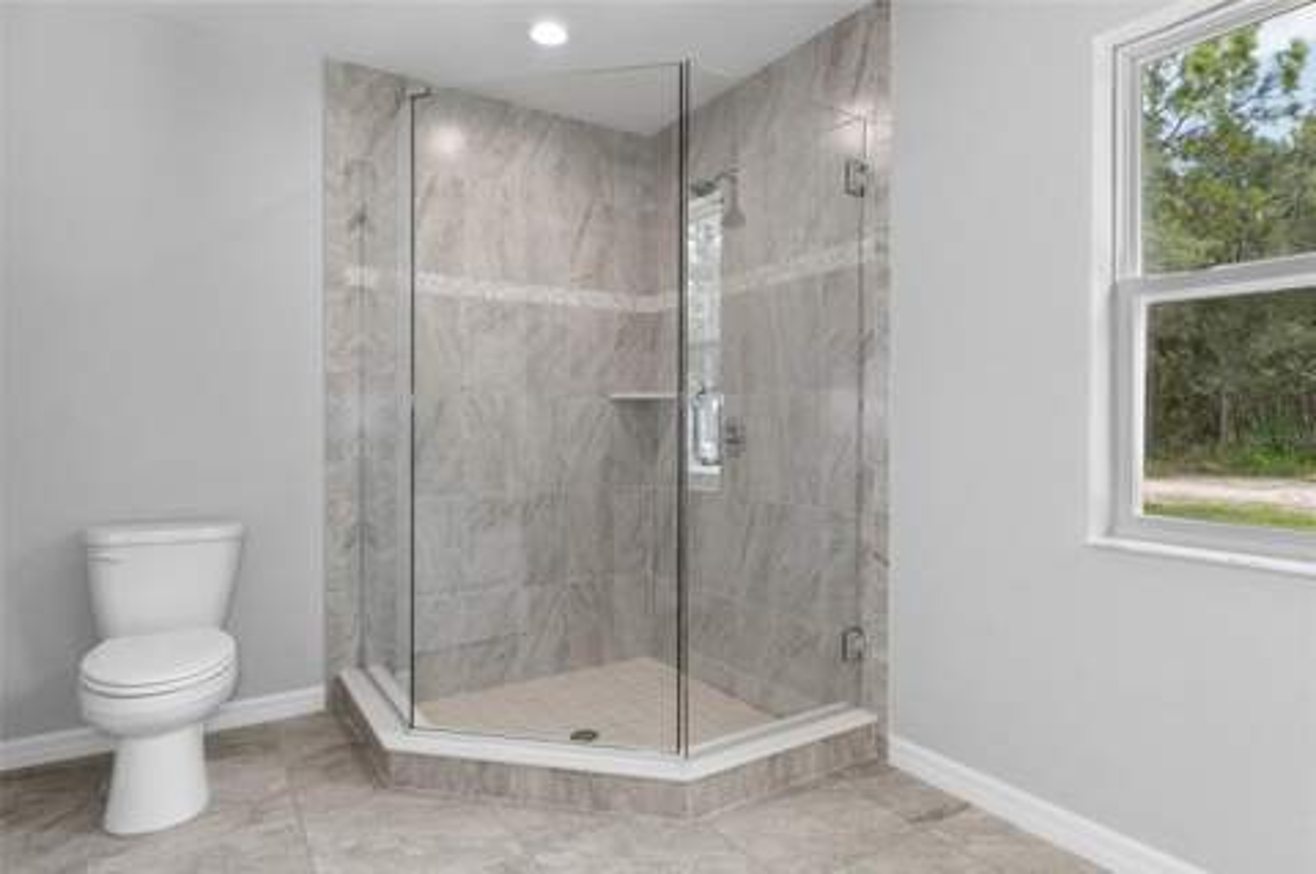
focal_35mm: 20
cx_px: 658
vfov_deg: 63.1
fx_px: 712
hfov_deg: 85.5
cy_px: 437
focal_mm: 13
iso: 320
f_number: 8
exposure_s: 1/2.5
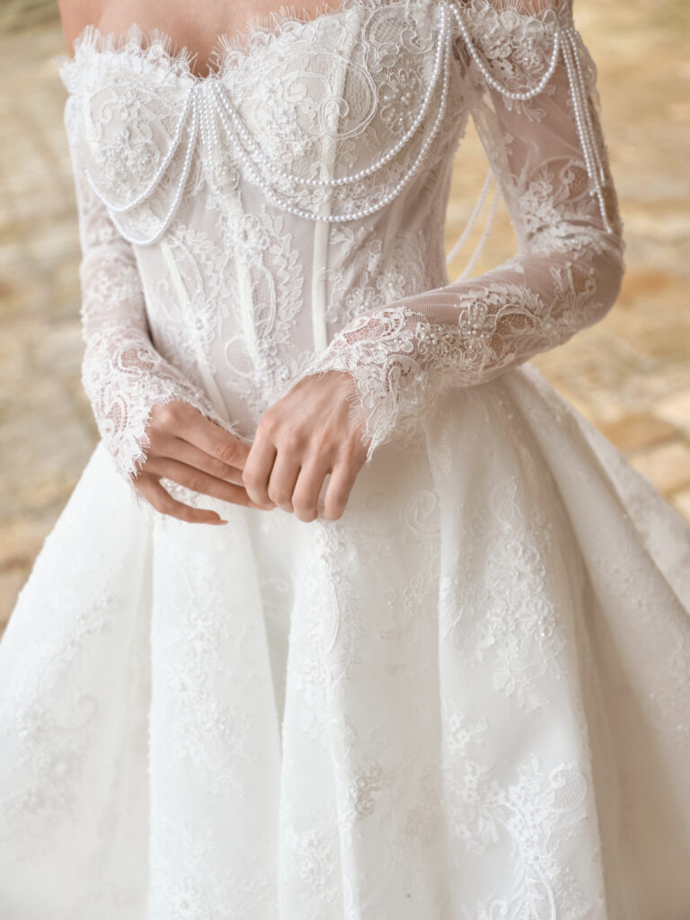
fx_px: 1355
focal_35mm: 51
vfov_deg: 37.5
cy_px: 460
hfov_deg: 28.6
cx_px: 345
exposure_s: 1/125
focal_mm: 64
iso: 400
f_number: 4
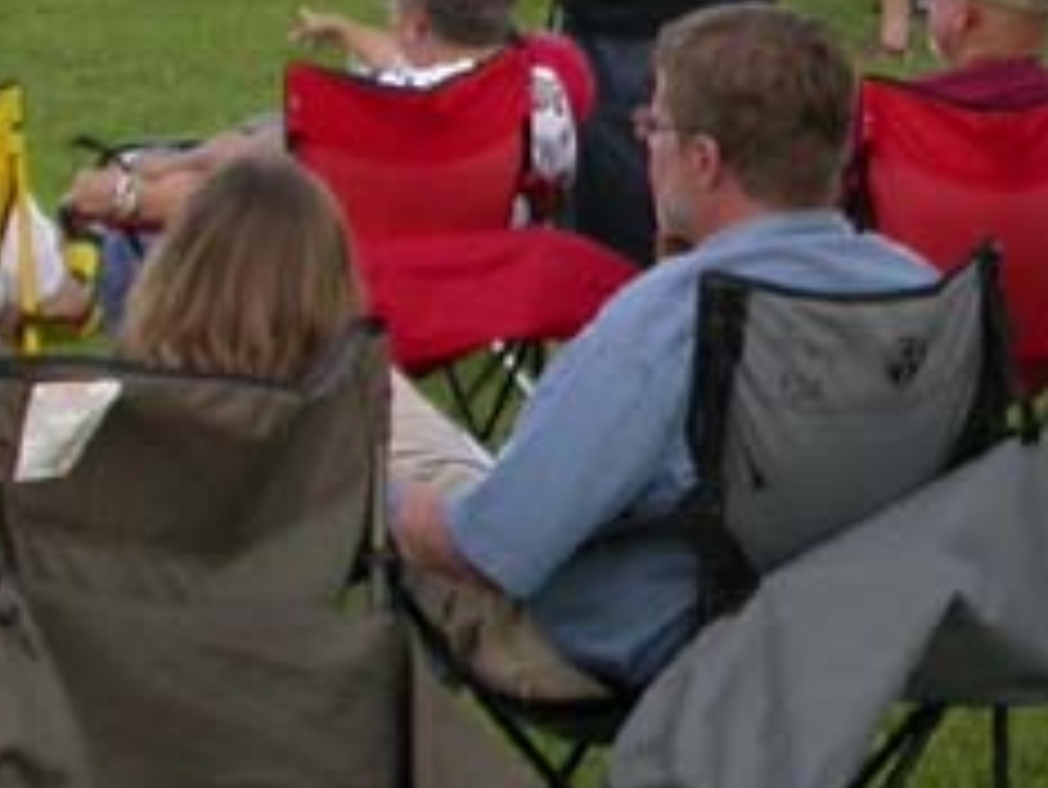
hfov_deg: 11.6
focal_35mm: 167
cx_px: 1295
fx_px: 5059
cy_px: 50
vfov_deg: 8.9
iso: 100
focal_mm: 7.85
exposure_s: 1/343
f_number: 2.6
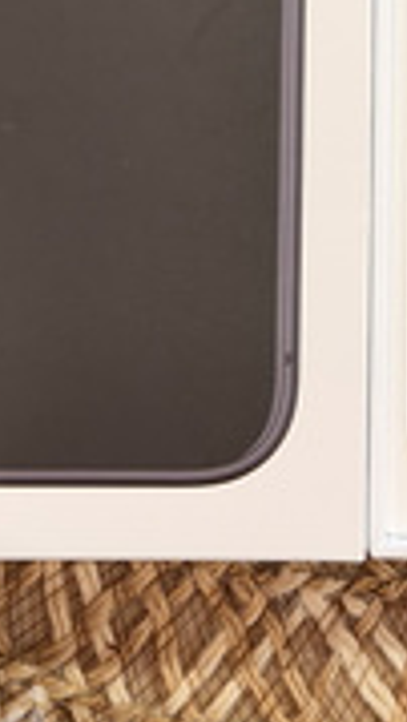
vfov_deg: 14.3
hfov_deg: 8.3
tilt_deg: -80.3
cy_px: -145
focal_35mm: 146
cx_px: 401
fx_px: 2795
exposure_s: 1/33
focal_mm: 6.76
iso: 500
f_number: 1.78
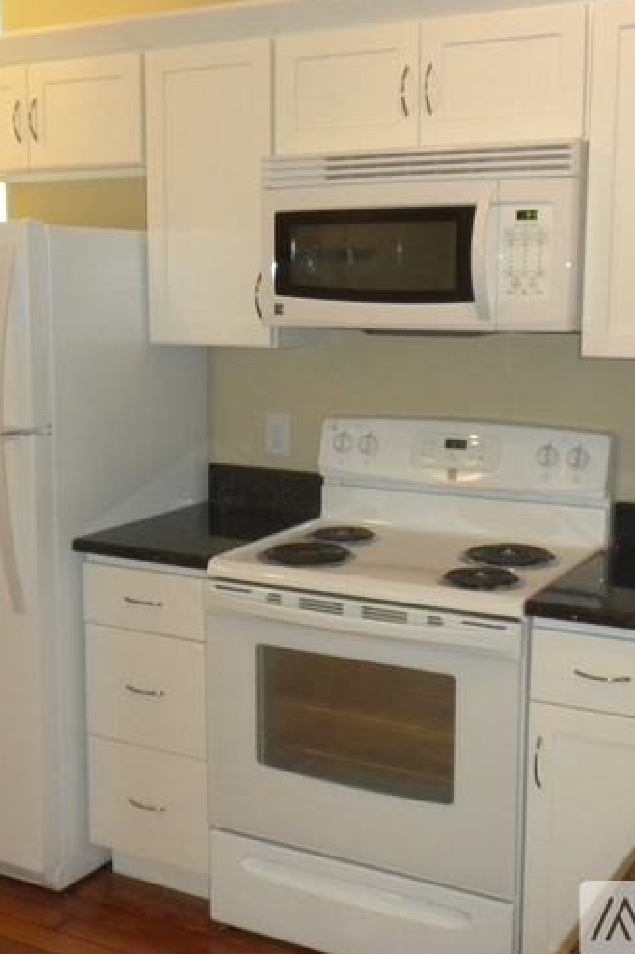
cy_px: 475
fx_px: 1377
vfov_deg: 38.2
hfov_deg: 25.9
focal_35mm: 52
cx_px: 248
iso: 400
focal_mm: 6.6
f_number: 3.5
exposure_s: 1/30
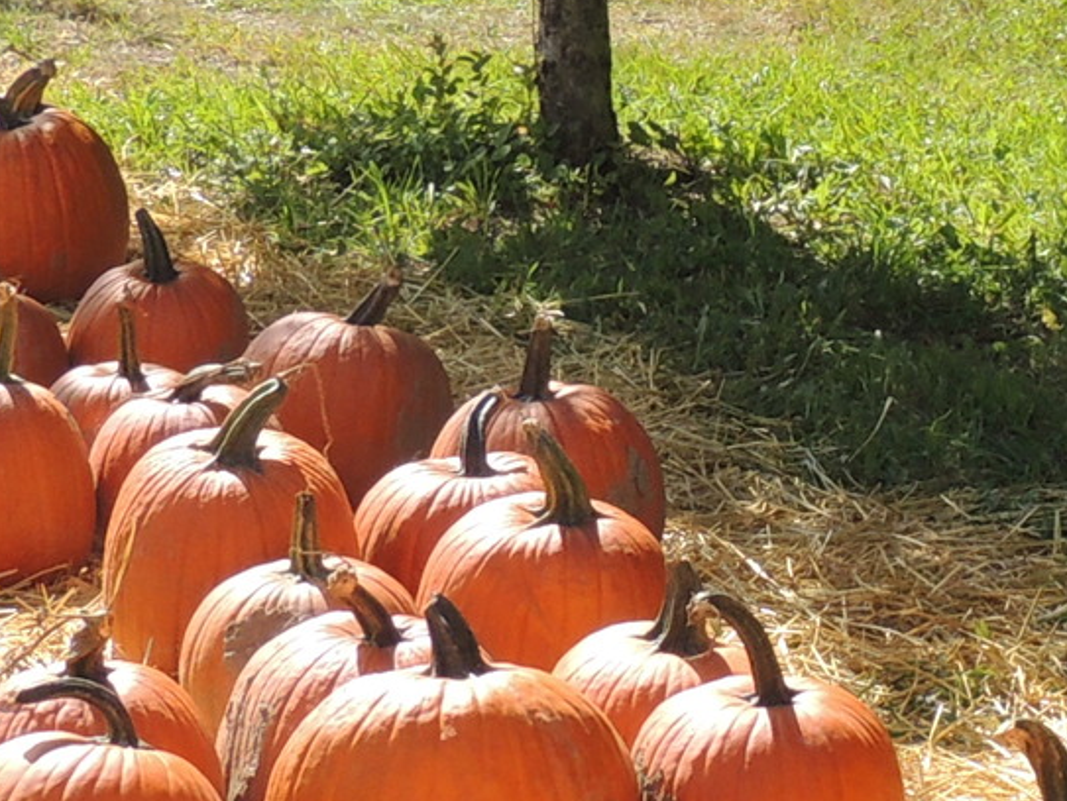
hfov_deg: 12.2
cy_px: 478
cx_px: 827
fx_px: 4966
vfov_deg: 9.2
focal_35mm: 161
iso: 100
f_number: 3.3
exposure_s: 1/640
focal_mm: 6.2
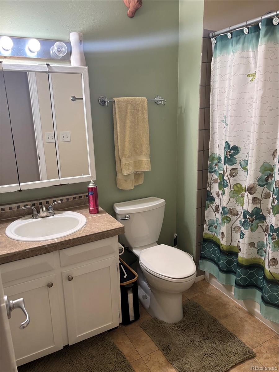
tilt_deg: -15.1
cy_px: 186
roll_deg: +1.0
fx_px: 279
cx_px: 140
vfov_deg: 67.3
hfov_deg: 53.1
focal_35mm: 26
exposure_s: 1/60
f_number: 1.6
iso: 125
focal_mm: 5.96
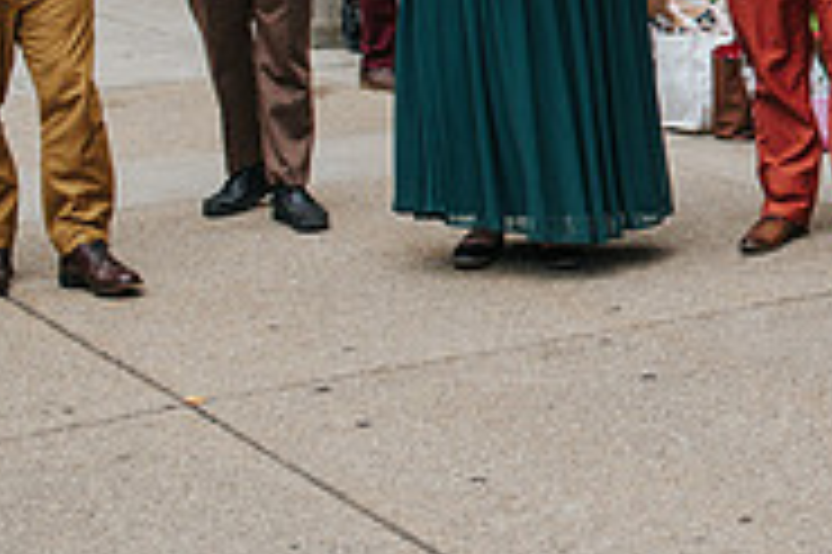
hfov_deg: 17.1
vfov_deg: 12.2
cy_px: -36
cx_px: 1196
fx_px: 2540
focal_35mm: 110
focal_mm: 35
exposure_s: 1/320
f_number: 3.2
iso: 560
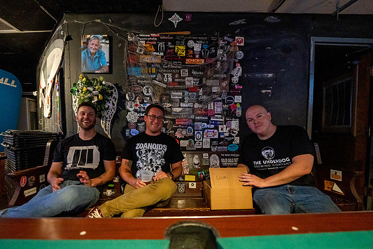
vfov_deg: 75.7
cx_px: 174
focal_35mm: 15
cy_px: 134
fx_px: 160
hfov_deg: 98.7
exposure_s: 1/160
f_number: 2.8
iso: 3200
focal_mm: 14
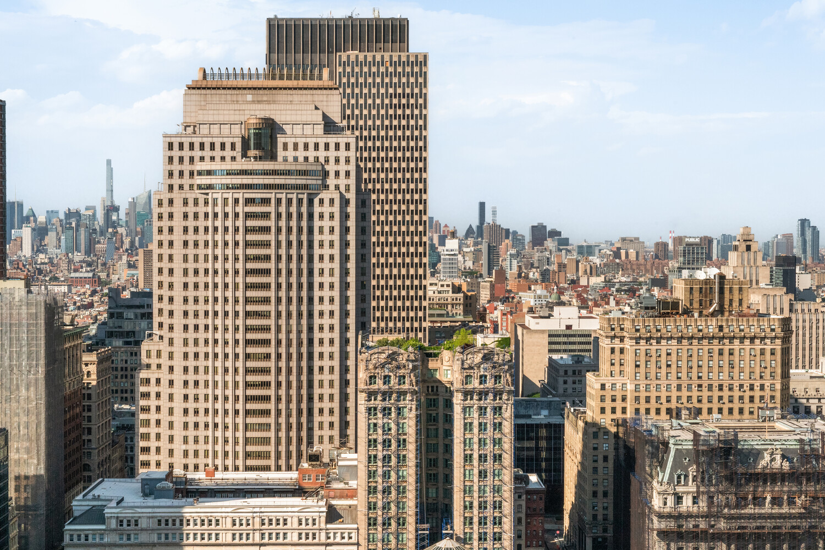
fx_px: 1237
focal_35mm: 54
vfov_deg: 25.1
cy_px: 275
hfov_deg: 36.9
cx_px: 412
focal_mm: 54
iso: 500
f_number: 22
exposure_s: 1/640
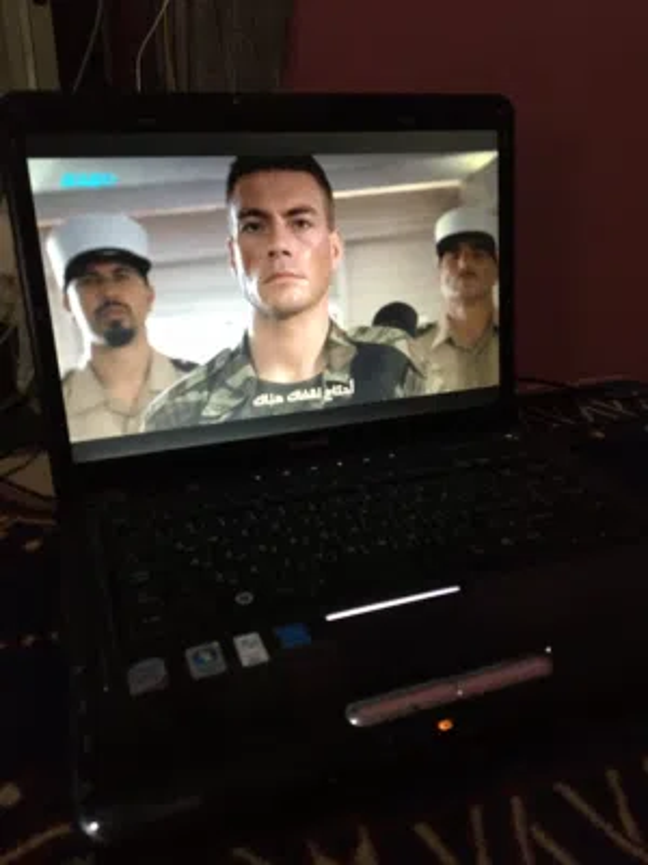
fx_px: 724
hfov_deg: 48.2
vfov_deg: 61.7
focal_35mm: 29
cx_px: 324
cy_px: 432
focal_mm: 4.15
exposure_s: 1/17
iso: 200
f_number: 2.2
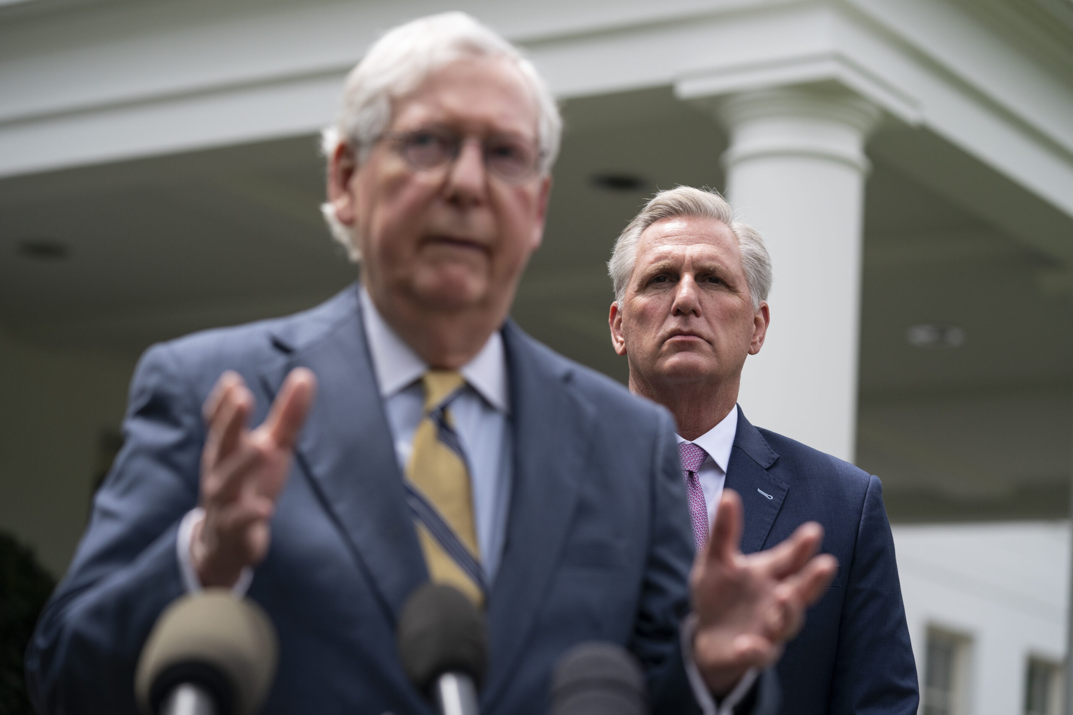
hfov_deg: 23.4
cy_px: 358
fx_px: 2593
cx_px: 536
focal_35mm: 87
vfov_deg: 15.7
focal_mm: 87
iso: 640
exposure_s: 1/6400
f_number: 3.2
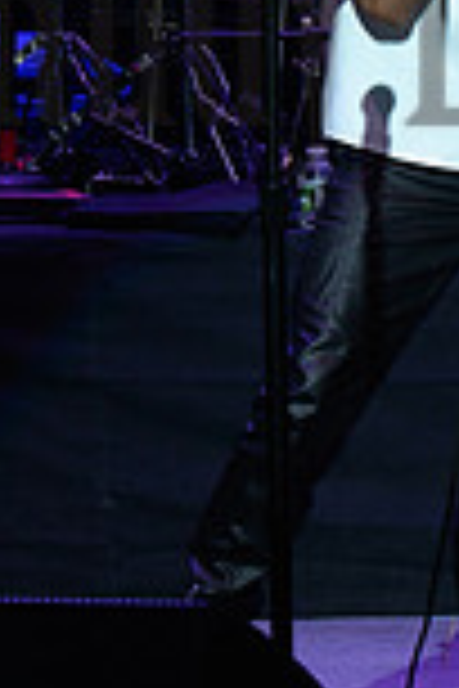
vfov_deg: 2.3
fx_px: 16848
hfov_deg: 1.6
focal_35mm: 881
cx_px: 562
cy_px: 9
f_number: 6.3
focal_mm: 200
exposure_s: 1/50
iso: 320
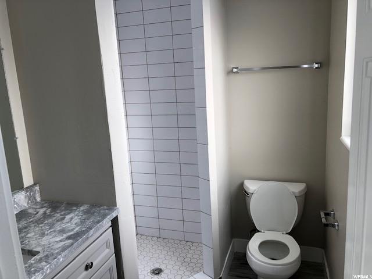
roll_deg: +3.8
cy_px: 140
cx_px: 186
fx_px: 301
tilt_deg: -9.2
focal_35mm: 28
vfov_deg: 49.7
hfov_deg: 63.4
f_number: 1.8
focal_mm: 4
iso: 20
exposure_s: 1/120
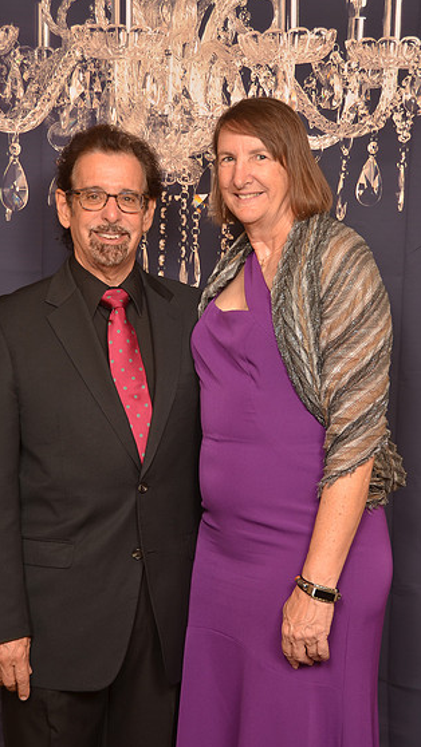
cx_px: 190
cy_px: 361
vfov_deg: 28.2
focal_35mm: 75
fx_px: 1488
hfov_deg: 16.1
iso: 200
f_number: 5.6
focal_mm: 46
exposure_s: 1/60
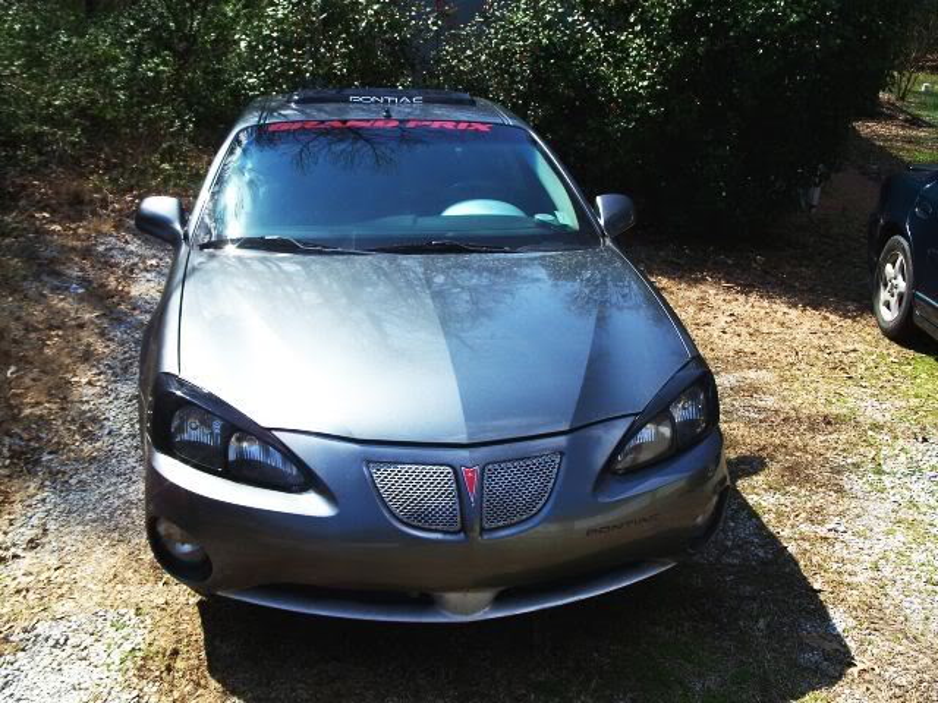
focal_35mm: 37
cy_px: 352
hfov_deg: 50.1
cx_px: 469
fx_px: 1003
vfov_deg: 38.7
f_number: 4
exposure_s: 1/500
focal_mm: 7.8
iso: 64
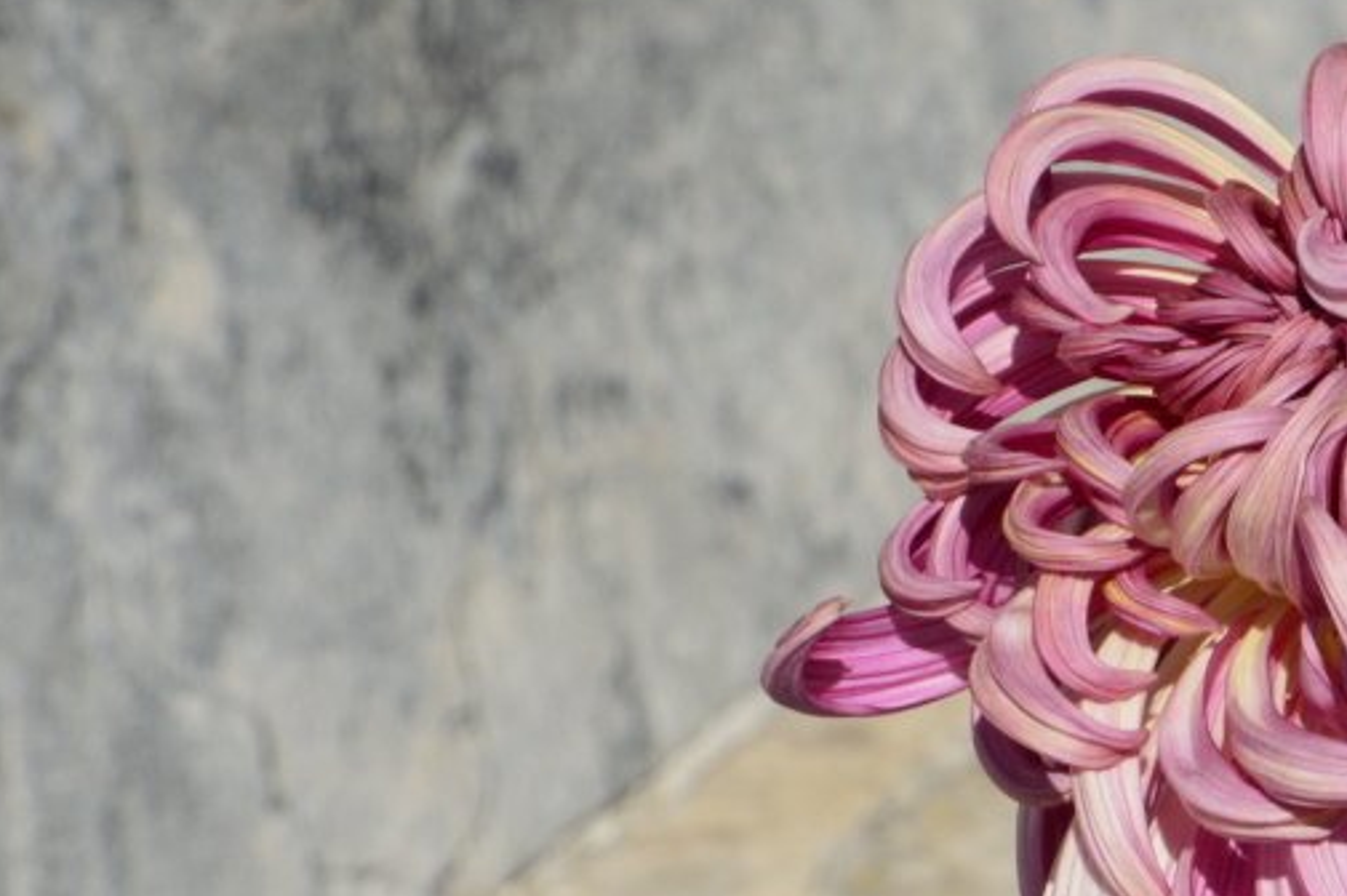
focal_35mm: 913
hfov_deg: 2.3
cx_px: 1264
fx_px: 34138
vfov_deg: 1.5
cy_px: 743
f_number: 32
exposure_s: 1/400
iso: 800
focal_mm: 300
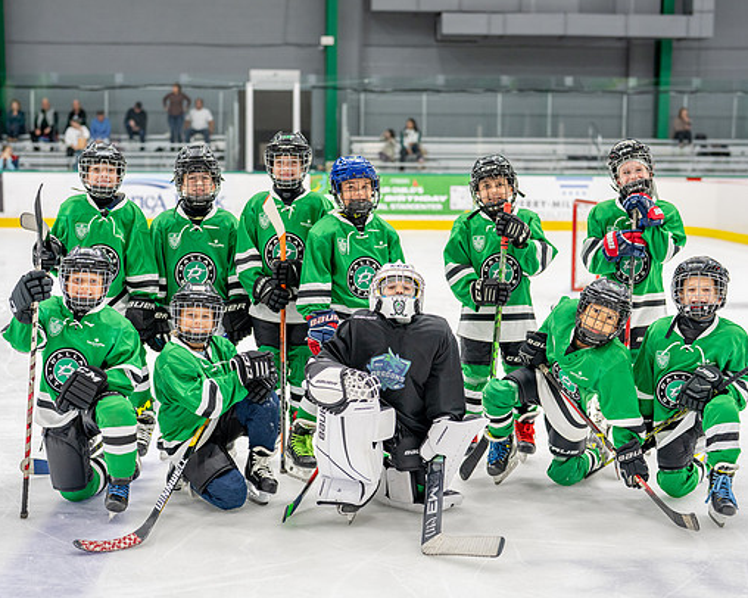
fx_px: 1416
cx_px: 358
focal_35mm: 64
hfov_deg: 29.6
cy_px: 330
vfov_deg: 23.8
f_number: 2.2
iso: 640
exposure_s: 1/500
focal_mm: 50
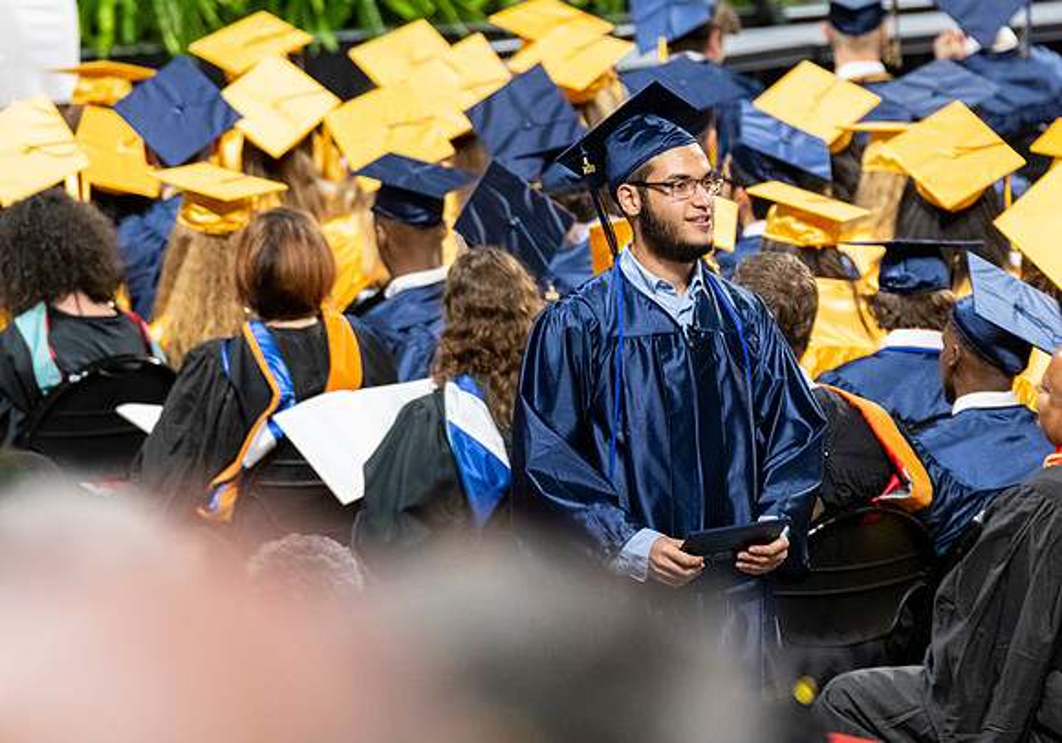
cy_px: 386
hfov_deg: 5.8
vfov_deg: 4.1
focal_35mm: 348
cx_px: 664
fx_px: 10413
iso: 2000
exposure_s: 1/200
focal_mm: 200
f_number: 4
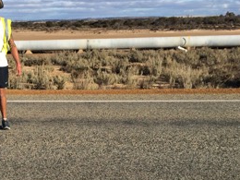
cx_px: 35
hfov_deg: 32.0
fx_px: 402
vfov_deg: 24.8
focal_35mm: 58
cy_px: 145
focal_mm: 4.15
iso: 32
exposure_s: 1/2740
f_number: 2.2
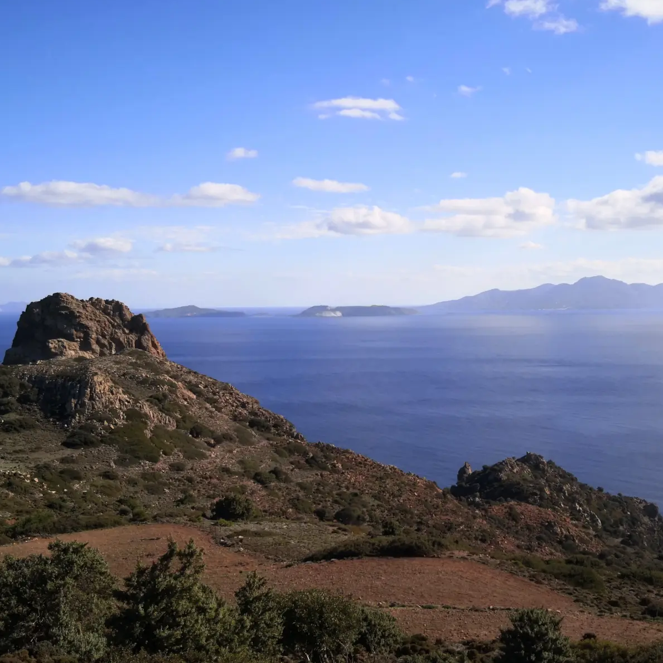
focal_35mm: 44
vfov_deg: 38.3
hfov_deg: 38.3
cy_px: 330
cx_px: 375
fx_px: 953
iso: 50
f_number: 1.6
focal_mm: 3.95
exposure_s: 1/3268
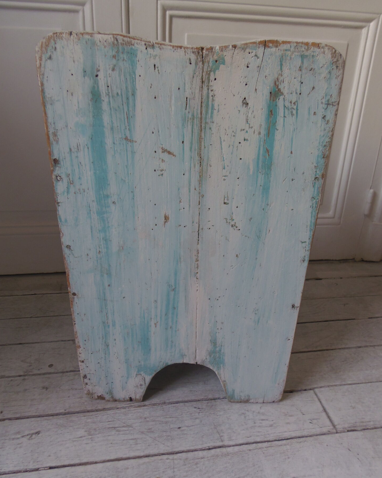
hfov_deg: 54.9
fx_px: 367
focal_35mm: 26
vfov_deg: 66.0
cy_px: 231
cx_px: 192
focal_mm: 4.3
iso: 80
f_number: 2.9
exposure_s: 1/30
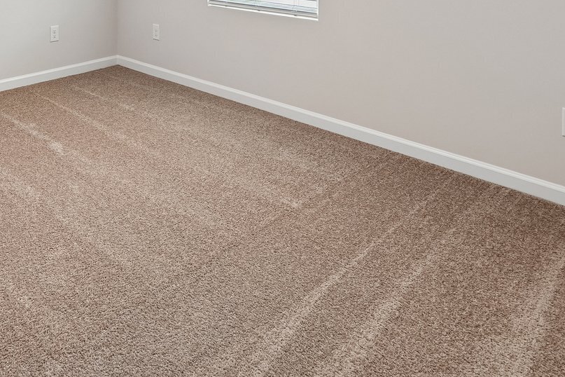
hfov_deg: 54.7
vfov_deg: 32.3
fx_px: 518
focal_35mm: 33
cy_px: -87
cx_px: 146
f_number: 8
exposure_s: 1/13
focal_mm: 13
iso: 400
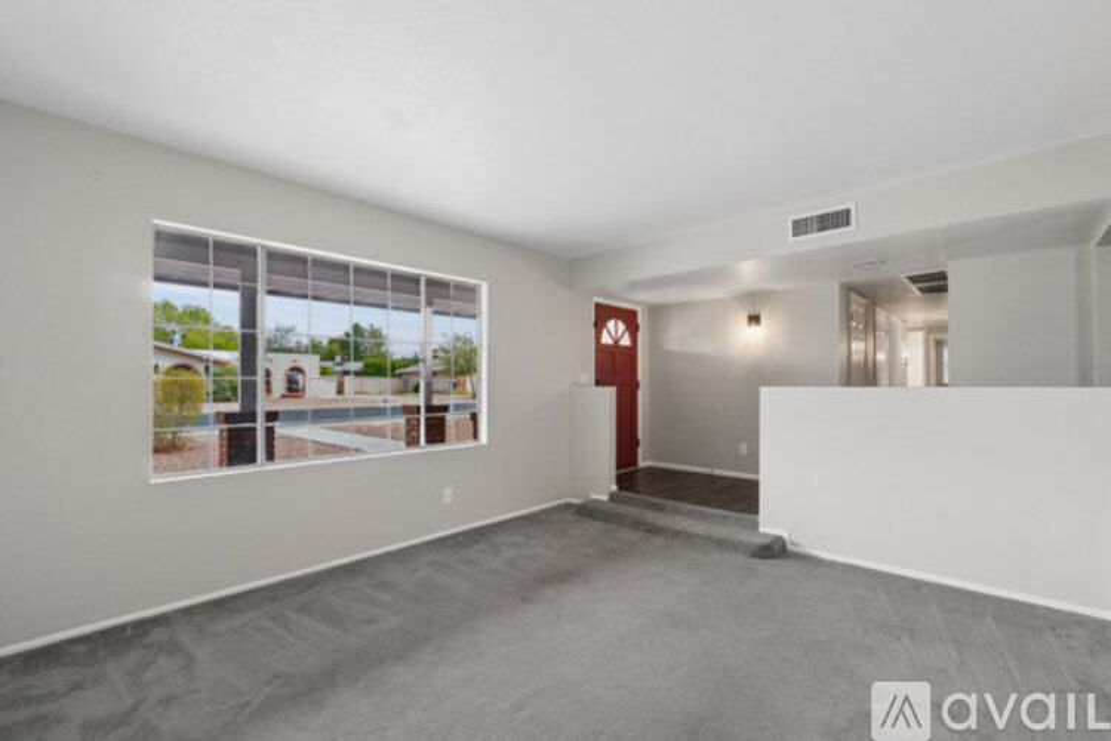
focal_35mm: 15
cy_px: 370
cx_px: 556
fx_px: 463
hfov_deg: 100.4
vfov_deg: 77.3
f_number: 8
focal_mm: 10
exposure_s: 1/125
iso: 2000
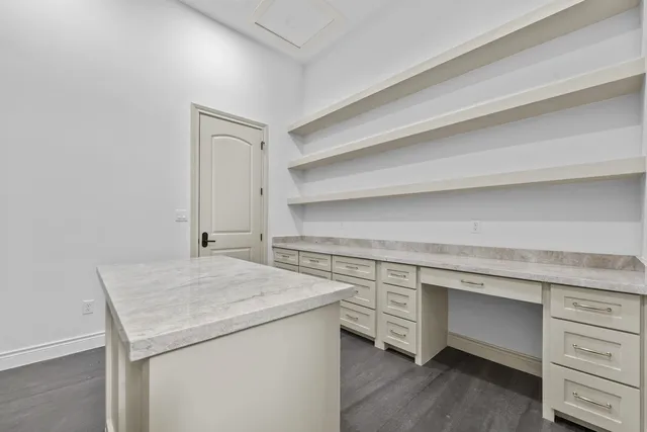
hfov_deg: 104.2
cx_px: 324
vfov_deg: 81.2
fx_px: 252
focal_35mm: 14
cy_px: 216
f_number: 8
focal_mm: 14
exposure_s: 1.6
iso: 100
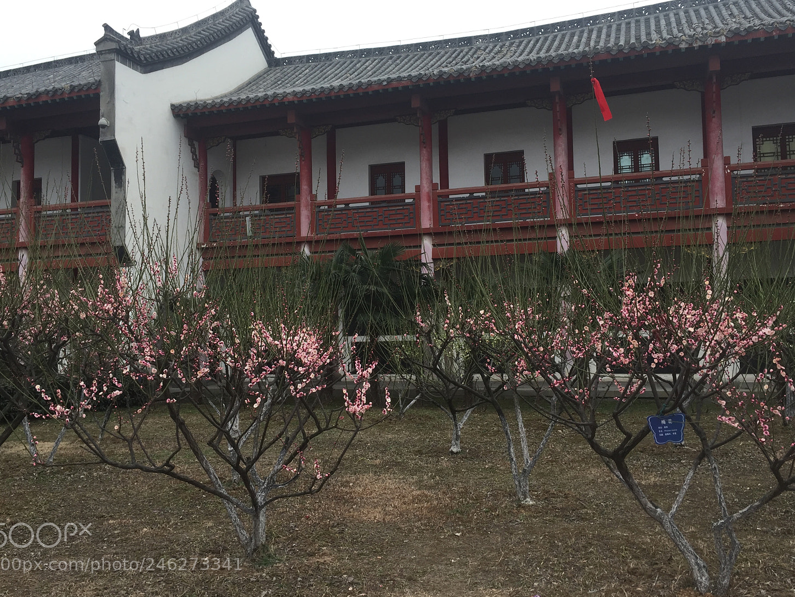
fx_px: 735
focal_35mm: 32
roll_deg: +0.5
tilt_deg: +4.2
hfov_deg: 56.8
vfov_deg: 44.1
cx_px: 394
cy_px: 278
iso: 32
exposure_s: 1/126
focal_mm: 4.15
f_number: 2.2
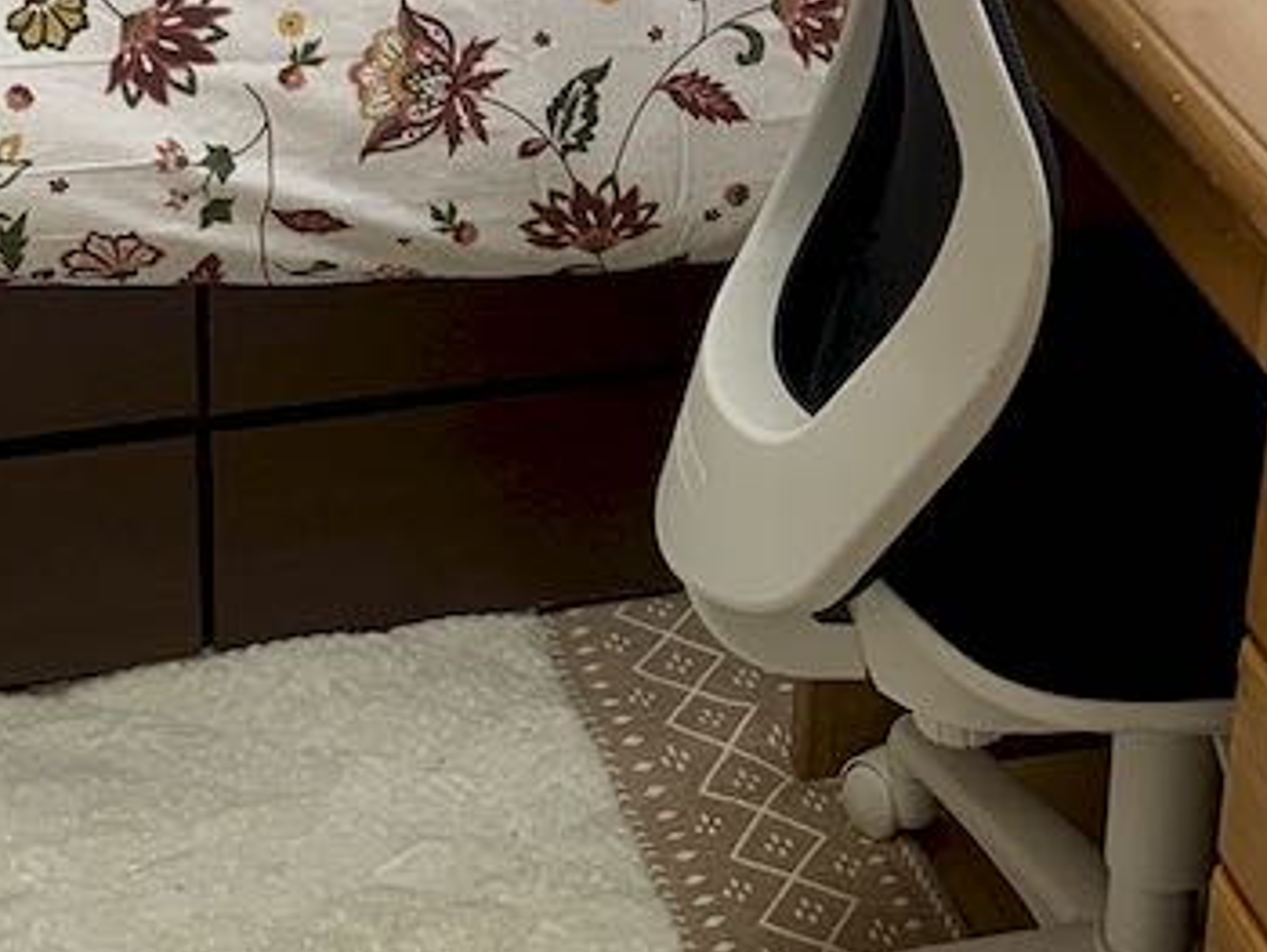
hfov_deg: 20.1
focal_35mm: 95
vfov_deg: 15.3
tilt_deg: -22.2
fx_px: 3480
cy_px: 25
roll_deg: -4.0
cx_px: 1198
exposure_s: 1/111
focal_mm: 4.25
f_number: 1.8
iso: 32
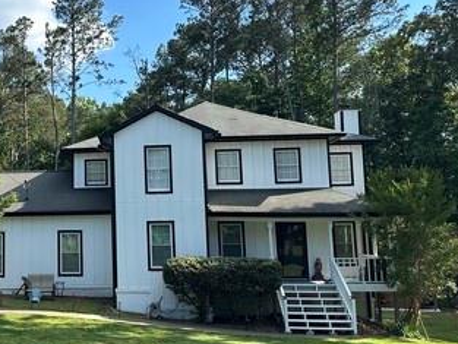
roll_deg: +0.2
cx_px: 70
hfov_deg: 37.1
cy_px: 155
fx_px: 649
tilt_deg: +8.3
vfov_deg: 29.7
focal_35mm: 49
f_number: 1.78
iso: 80
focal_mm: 6.86
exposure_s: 1/2252
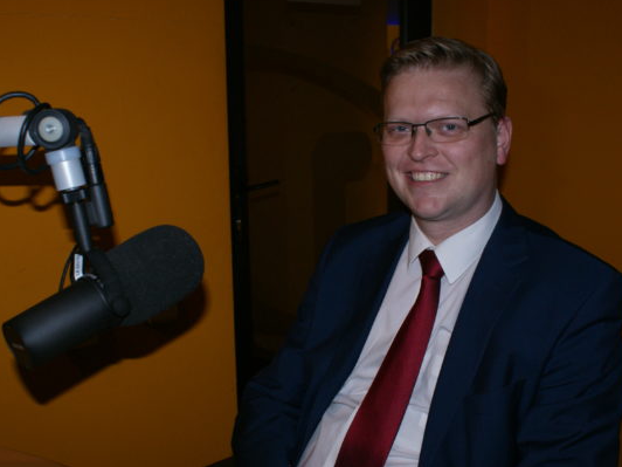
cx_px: 317
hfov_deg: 43.8
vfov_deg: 33.6
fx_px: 773
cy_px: 230
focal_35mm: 43
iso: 400
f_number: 5.6
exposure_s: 1/60
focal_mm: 26
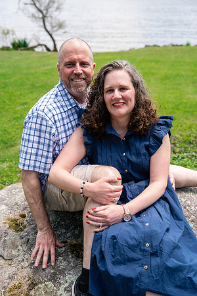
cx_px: 98
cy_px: 148
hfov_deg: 31.9
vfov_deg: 46.4
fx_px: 345
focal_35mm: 42
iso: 80
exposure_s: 1/250
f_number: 4
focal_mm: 42
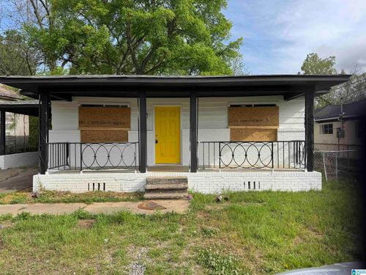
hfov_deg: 71.6
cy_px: 138
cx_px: 183
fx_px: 254
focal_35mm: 24
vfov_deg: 56.8
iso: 80
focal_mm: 6.76
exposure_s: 1/3597
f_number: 1.78
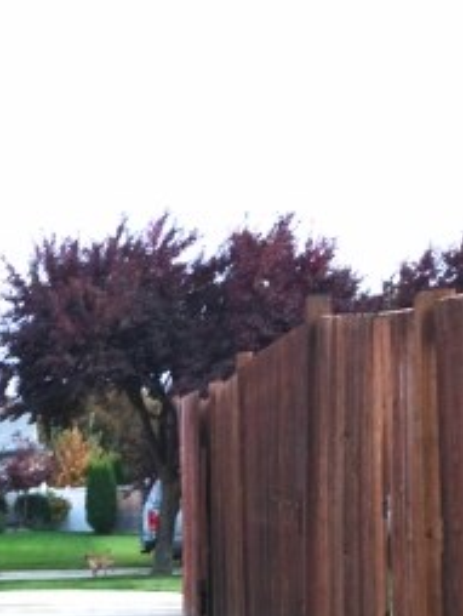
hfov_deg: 17.3
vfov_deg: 22.0
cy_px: 715
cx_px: -22
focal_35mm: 83
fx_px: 1478
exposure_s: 1/30
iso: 50
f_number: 2.4
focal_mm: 4.12
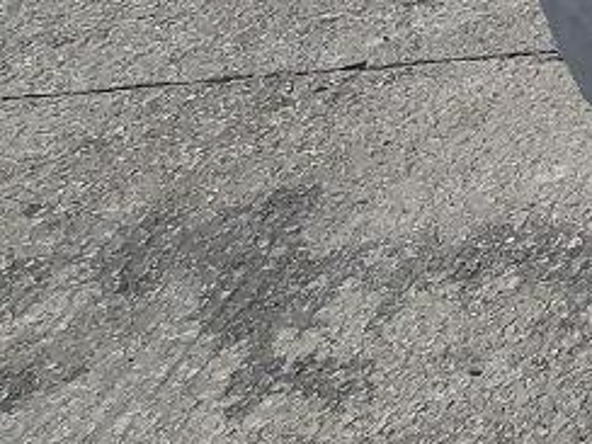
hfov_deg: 12.3
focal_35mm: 96
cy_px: -342
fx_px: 1642
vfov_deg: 13.8
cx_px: 1662
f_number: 2.2
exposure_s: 1/5000
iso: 40
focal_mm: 1.74
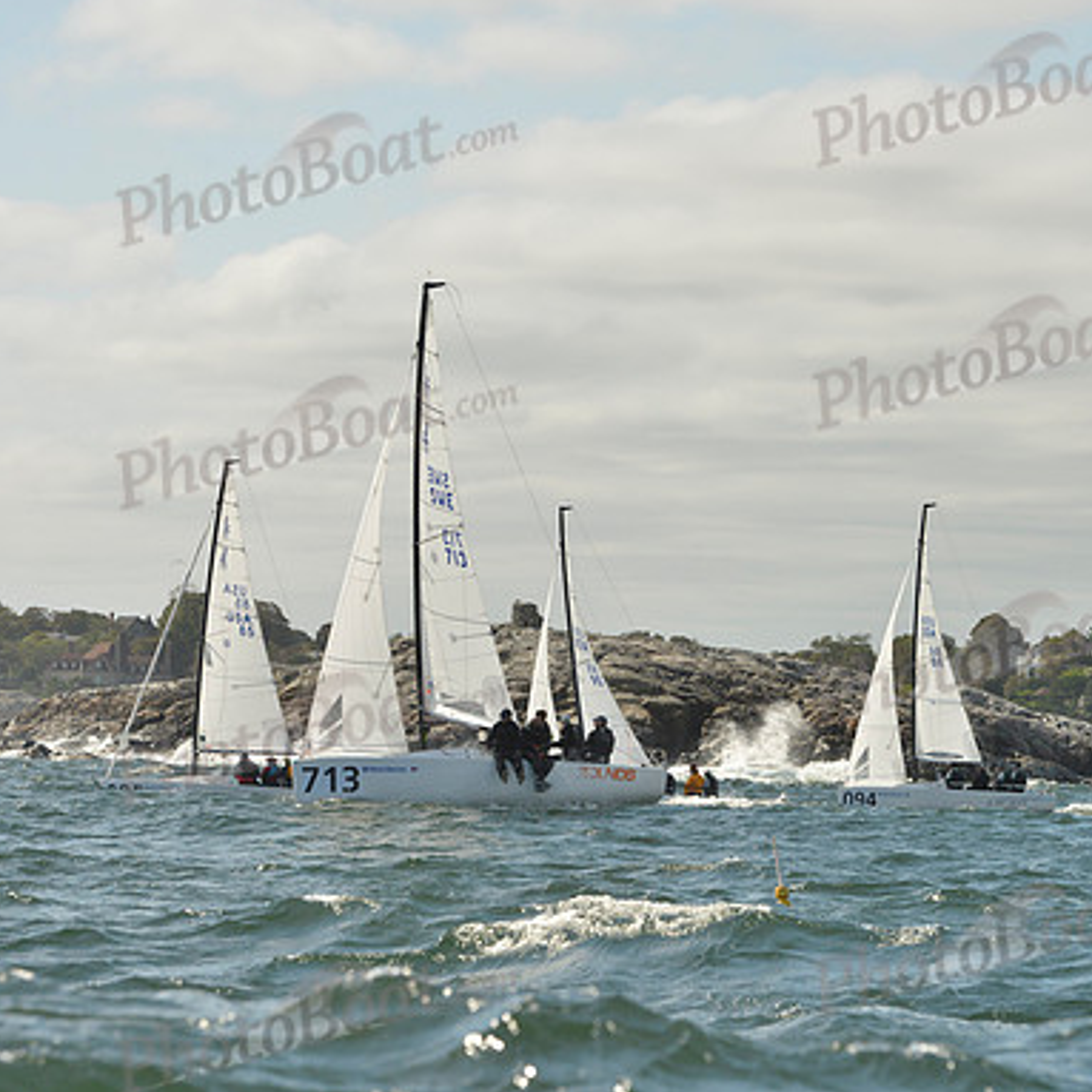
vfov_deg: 10.9
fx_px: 5746
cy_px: 543
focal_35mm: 161
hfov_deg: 10.9
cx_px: 667
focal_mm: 125
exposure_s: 1/1600
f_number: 9
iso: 400
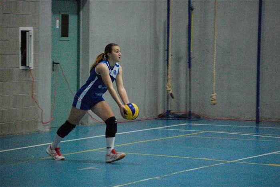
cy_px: 94
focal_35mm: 180
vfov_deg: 7.6
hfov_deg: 11.4
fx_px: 1399
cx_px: 140
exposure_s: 1/125
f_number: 5
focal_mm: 120
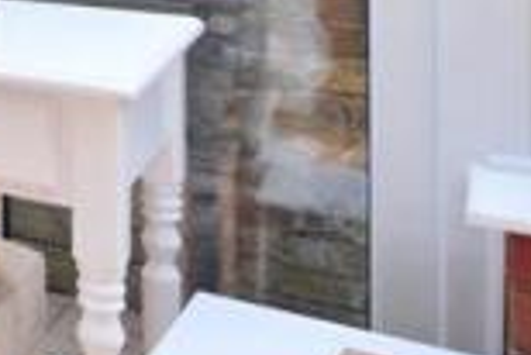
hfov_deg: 18.8
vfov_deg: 17.6
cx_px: -517
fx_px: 1035
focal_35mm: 70
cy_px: -167
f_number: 7.1
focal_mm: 11
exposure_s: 1/200
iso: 400
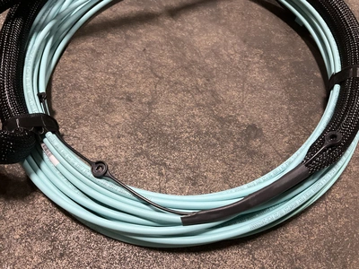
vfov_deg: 48.2
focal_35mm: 29
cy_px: 134
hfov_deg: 61.7
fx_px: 301
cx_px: 180
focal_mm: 3
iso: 320
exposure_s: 1/40
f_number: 1.8
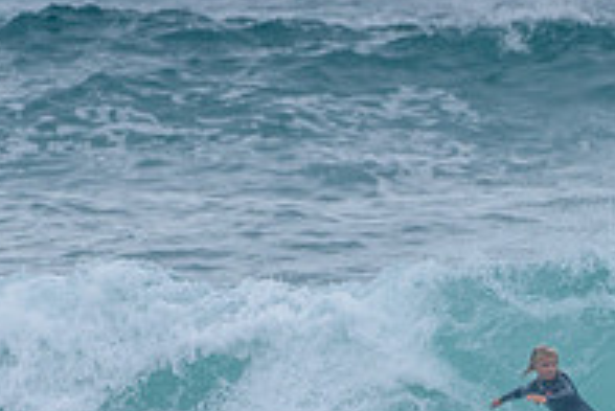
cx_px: 536
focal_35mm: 1809
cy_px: 400
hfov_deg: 1.1
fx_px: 30926
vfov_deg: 0.8
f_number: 5.6
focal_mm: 500
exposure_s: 1/1250
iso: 500
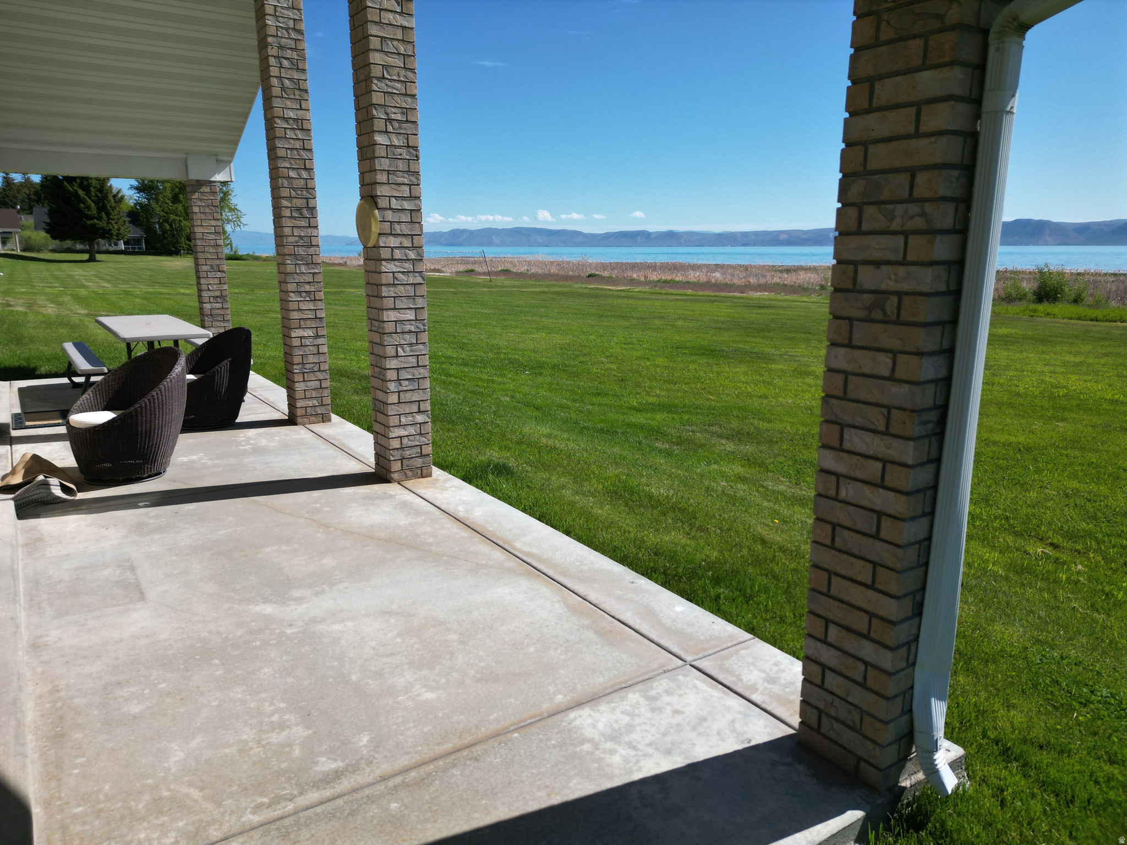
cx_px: 564
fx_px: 781
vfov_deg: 56.8
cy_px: 422
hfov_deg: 71.6
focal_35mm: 24
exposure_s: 1/3200
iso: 110
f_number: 1.7
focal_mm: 6.72
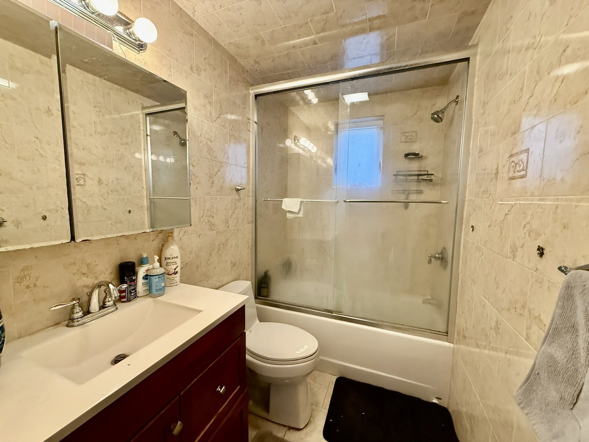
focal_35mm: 14
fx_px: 238
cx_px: 294
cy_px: 221
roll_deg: -1.0
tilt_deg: -4.7
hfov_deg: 102.1
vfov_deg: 85.7
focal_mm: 2.22
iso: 500
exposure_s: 1/120
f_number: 2.2
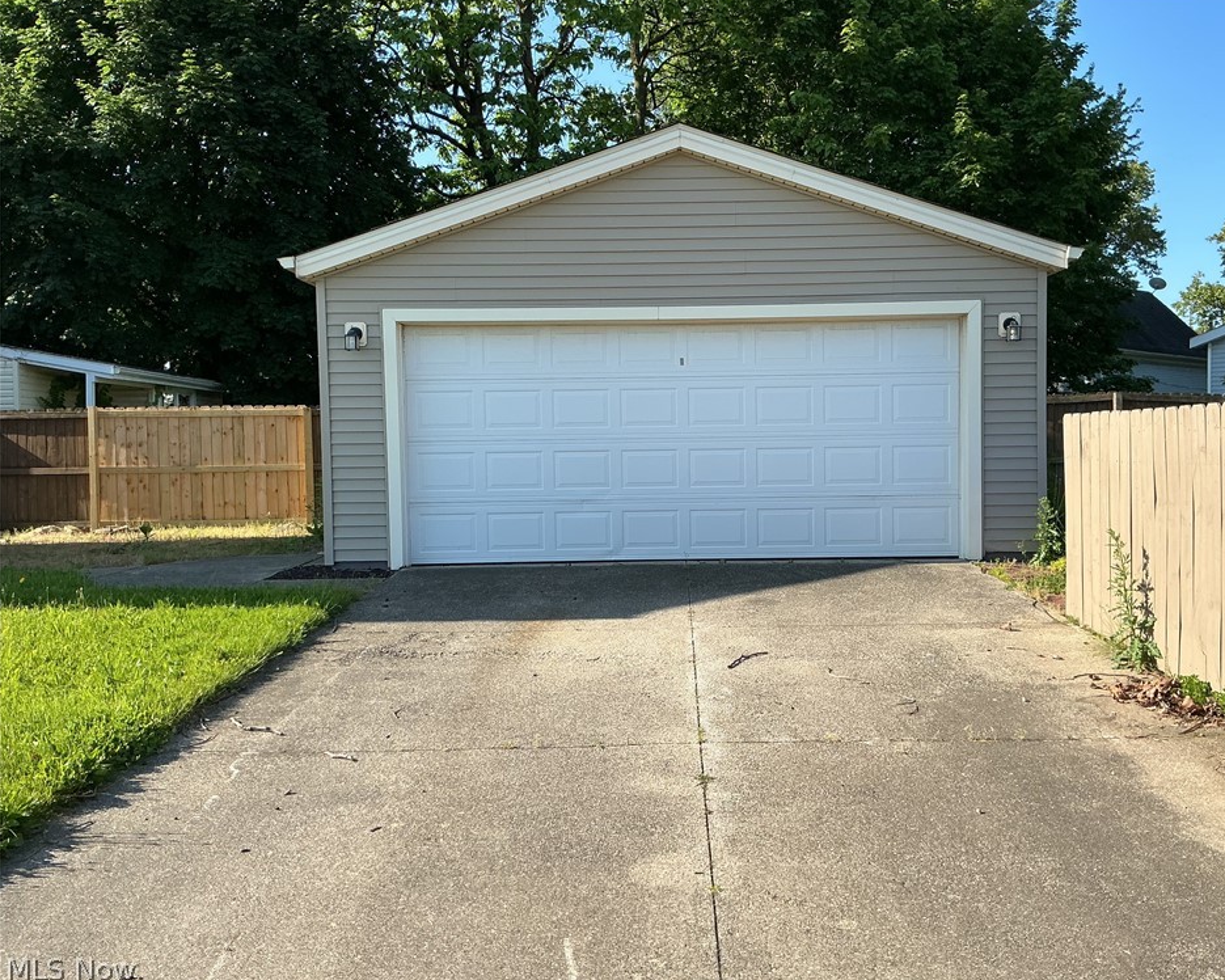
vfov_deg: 47.1
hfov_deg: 57.1
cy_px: 487
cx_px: 669
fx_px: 1124
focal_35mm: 31
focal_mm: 3
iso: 25
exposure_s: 1/1098
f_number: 1.8
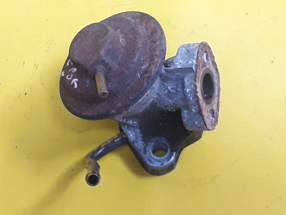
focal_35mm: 27
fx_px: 223
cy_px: 108
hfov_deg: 65.3
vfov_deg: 51.4
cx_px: 143
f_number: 1.9
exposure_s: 1/50
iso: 160
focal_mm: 3.6
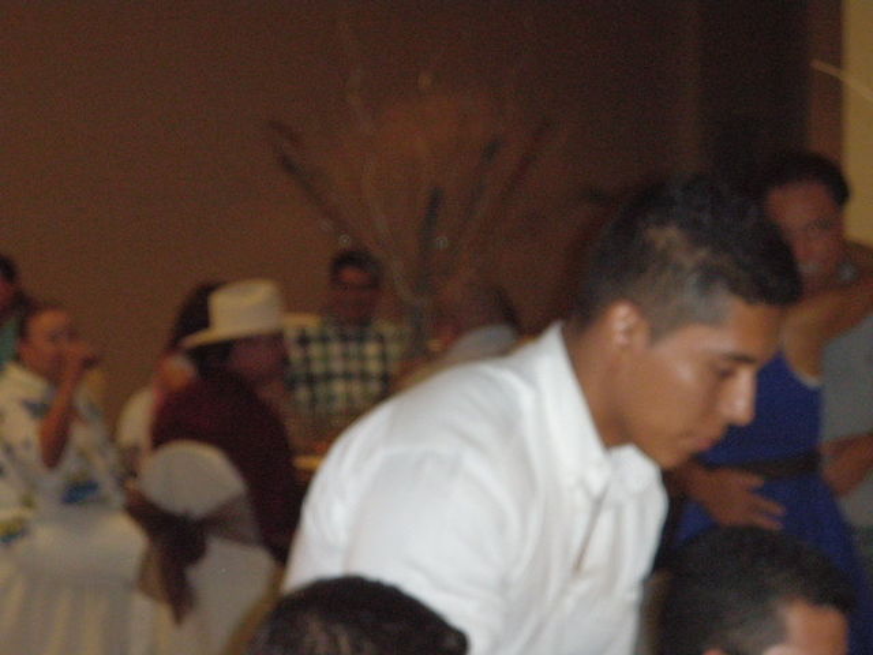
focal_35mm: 114
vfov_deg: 13.0
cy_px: 328
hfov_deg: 17.3
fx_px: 2875
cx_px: 436
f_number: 5
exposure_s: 1/100
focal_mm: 20.1
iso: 400
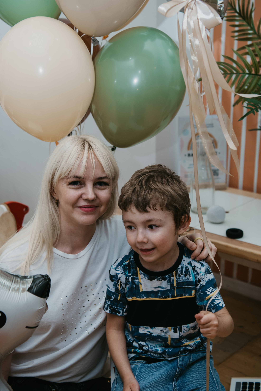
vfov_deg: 32.4
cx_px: 112
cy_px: 177
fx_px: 674
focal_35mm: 62
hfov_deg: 21.9
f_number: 3.5
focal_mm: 48
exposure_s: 1/160
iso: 100
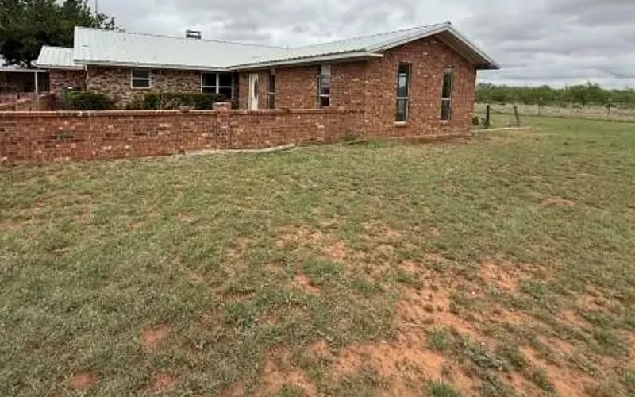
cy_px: 114
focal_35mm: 19
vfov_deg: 59.8
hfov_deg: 87.4
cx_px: 269
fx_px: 329
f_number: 2.2
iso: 50
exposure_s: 1/2410
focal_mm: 2.22
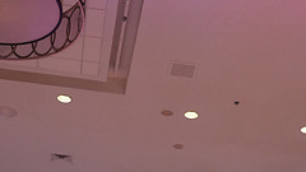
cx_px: 170
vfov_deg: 11.6
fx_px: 738
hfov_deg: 23.4
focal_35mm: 91
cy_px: 367
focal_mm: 36
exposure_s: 1/500
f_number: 4
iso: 2500
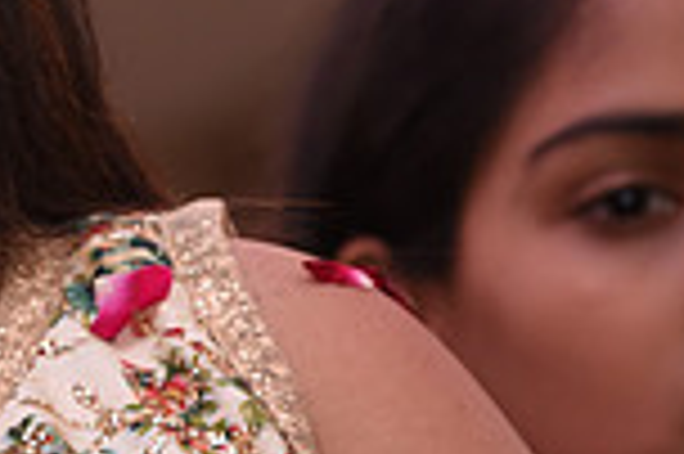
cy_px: -236
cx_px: -356
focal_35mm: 458
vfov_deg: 3.0
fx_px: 8693
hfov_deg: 4.5
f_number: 5
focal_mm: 120
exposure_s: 1/100
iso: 1000
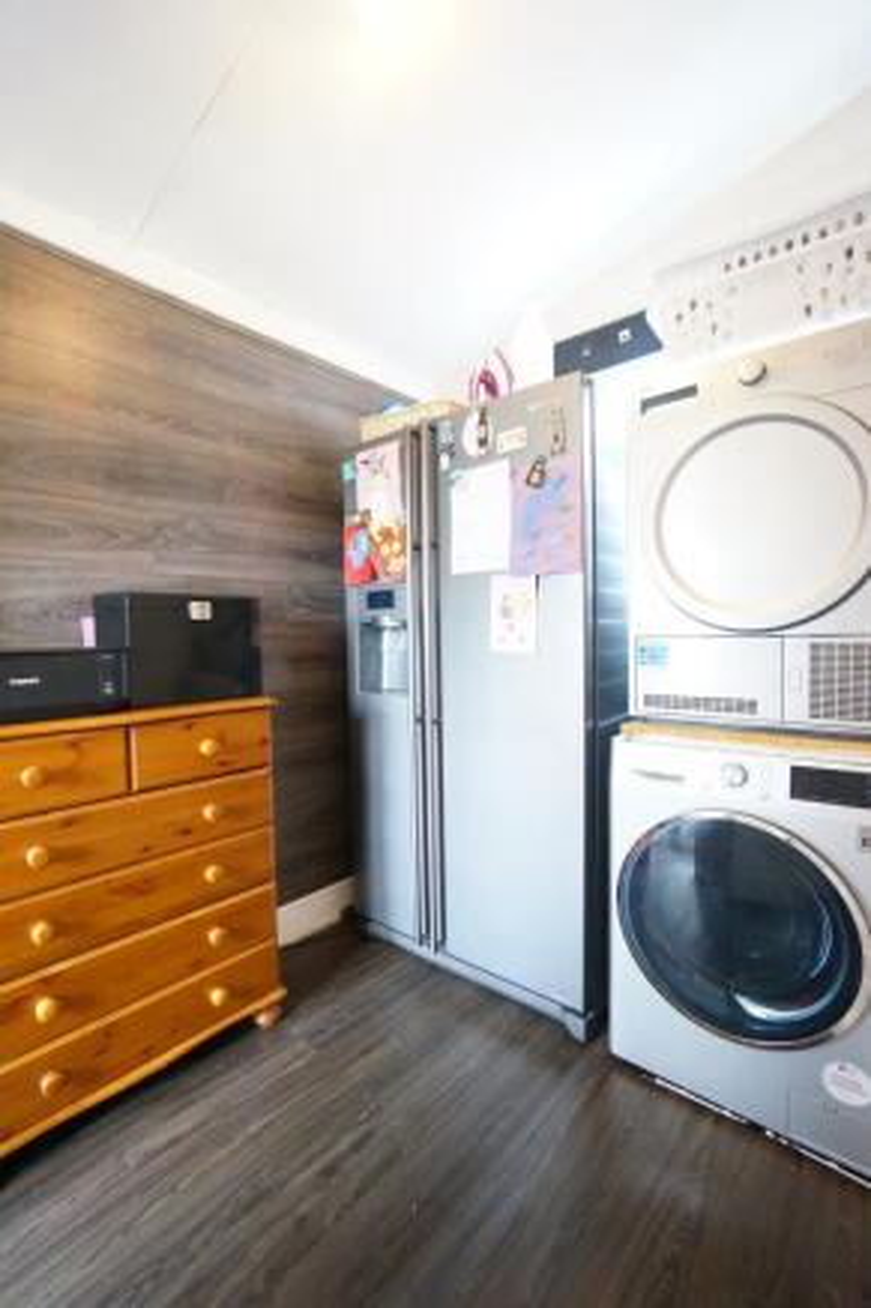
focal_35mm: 15
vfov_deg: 100.4
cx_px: 436
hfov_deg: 77.3
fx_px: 545
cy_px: 654
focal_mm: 10
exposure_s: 1/50
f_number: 4
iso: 3200
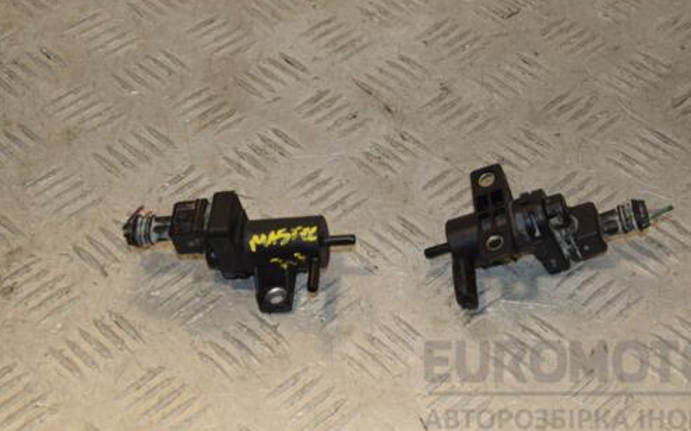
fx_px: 1675
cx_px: 398
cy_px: 176
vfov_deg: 14.7
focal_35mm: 89
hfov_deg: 23.3
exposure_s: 1/200
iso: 800
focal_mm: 48
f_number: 8
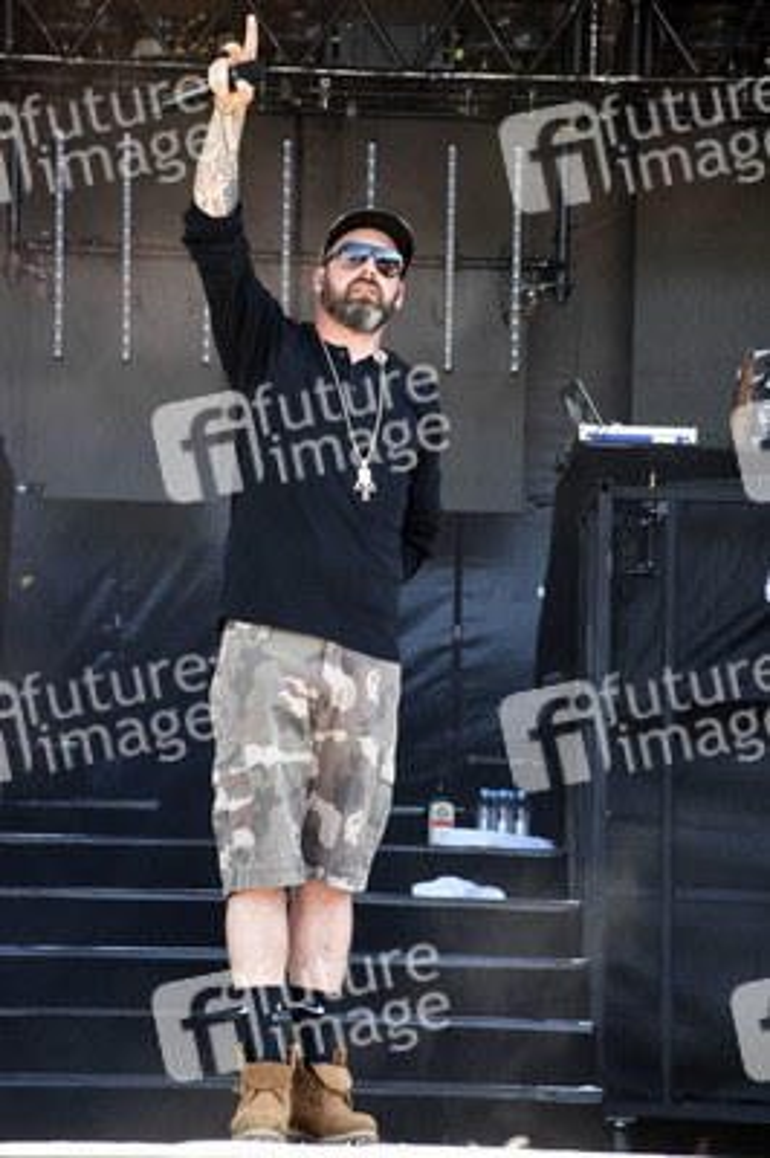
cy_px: 579
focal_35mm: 128
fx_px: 4097
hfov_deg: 10.7
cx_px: 385
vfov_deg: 16.1
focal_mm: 85
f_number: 10
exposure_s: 1/100
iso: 1250
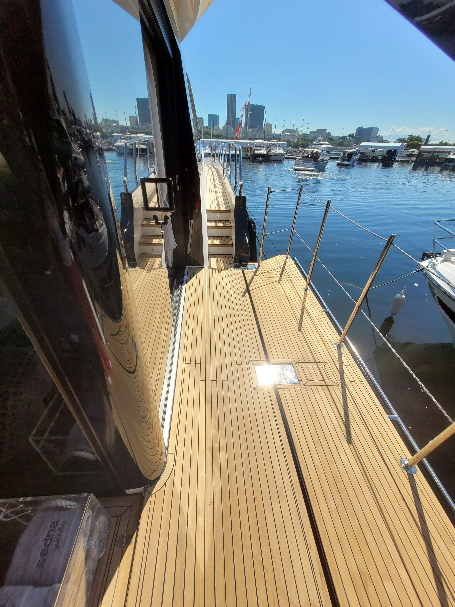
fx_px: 228
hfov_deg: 89.9
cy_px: 304
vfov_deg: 106.2
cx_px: 228
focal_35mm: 13
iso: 40
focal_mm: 1.74
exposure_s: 1/2060
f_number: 2.2
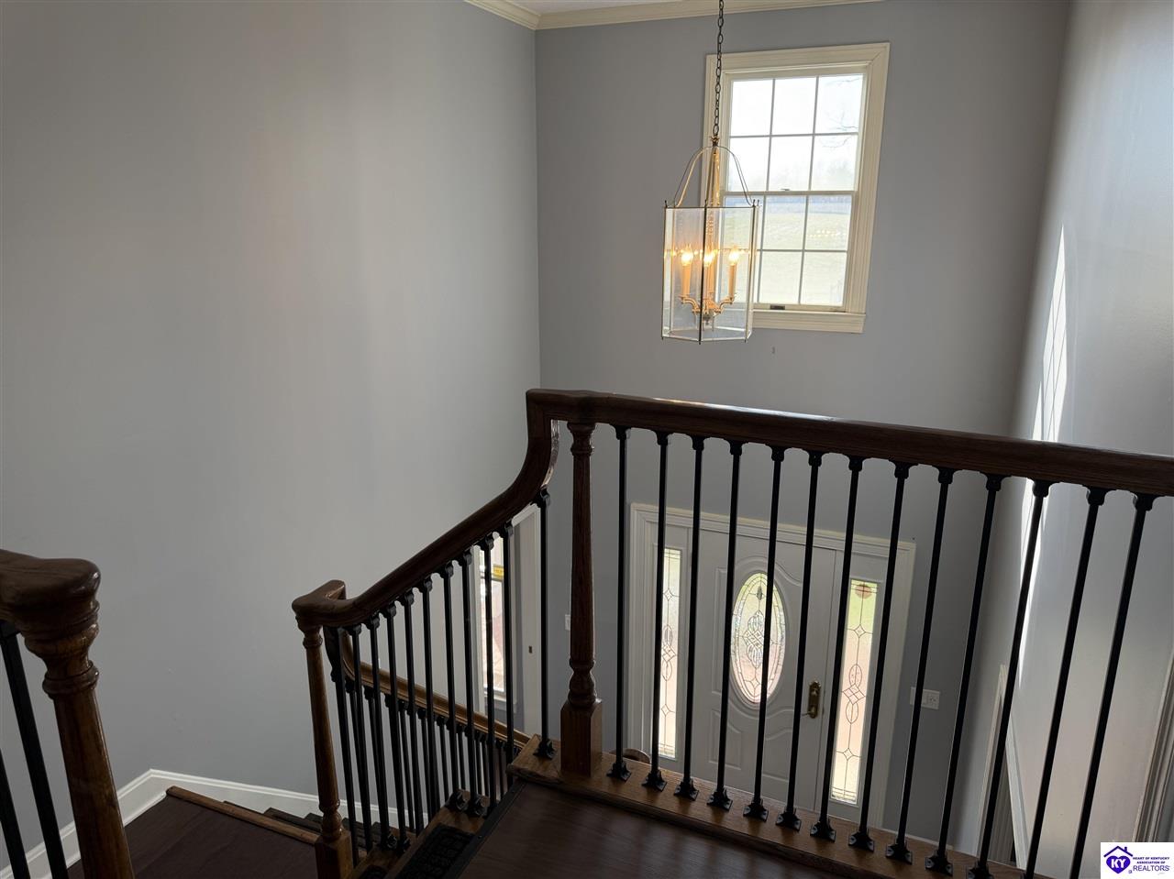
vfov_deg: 56.8
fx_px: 814
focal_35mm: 24
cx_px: 587
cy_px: 440
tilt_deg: -15.0
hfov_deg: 71.6
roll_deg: +0.6
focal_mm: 6.76
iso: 80
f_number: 1.78
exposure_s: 1/170
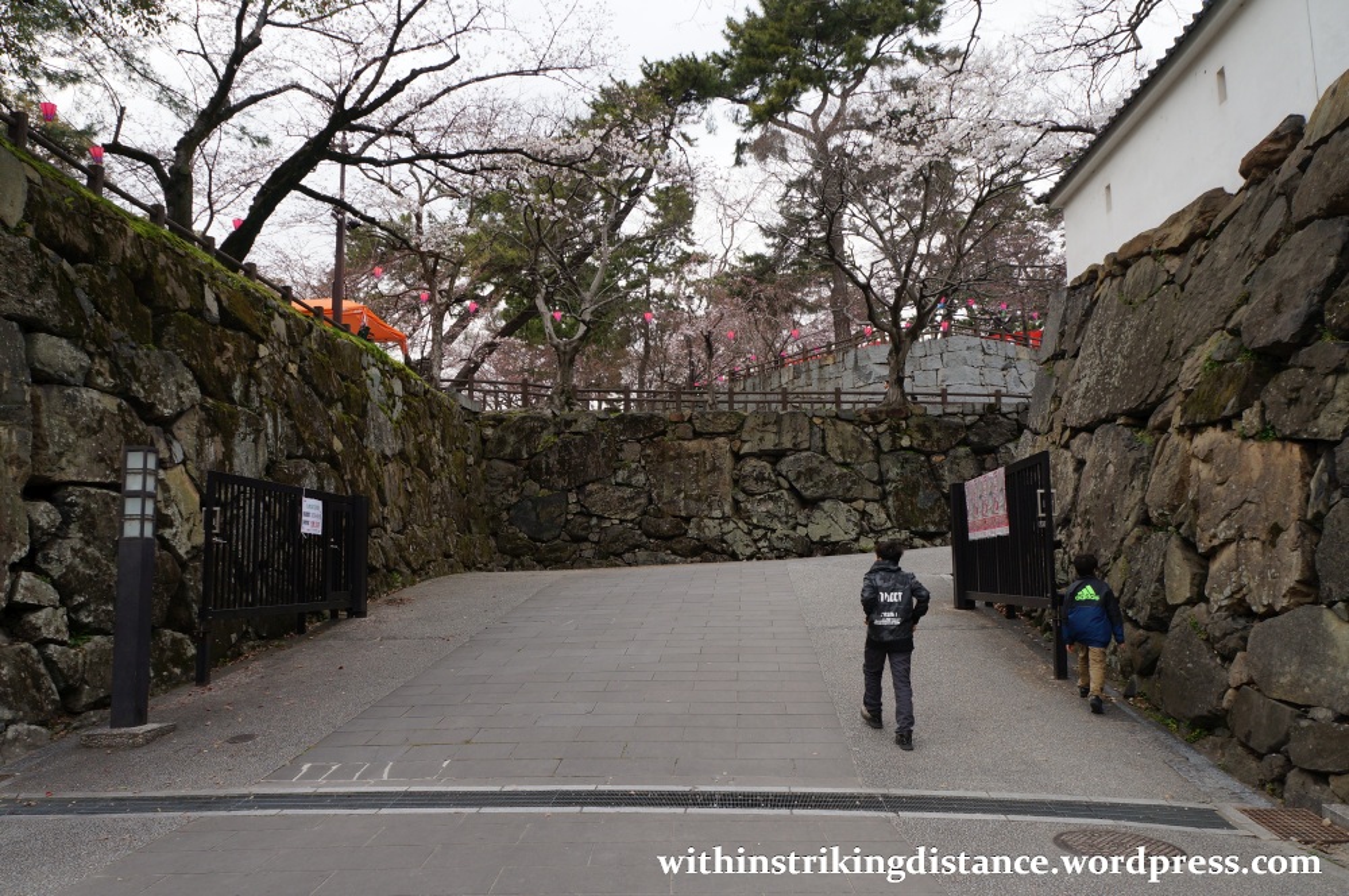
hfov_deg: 67.4
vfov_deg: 47.8
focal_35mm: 27
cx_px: 674
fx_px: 1010
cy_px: 448
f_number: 6.3
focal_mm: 18
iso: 200
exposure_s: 1/80
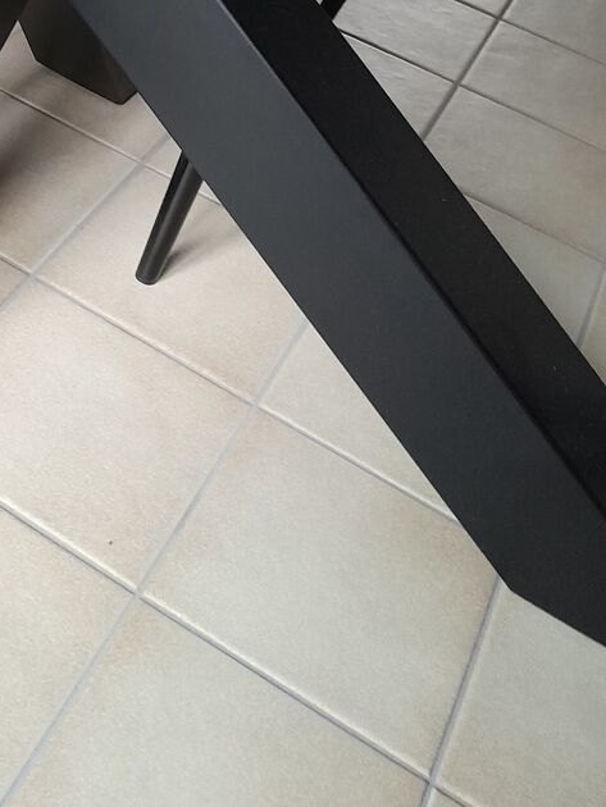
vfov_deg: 32.8
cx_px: 58
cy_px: 52
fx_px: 1283
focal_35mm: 55
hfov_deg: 25.7
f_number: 1.8
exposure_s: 1/25
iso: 640
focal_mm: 3.98
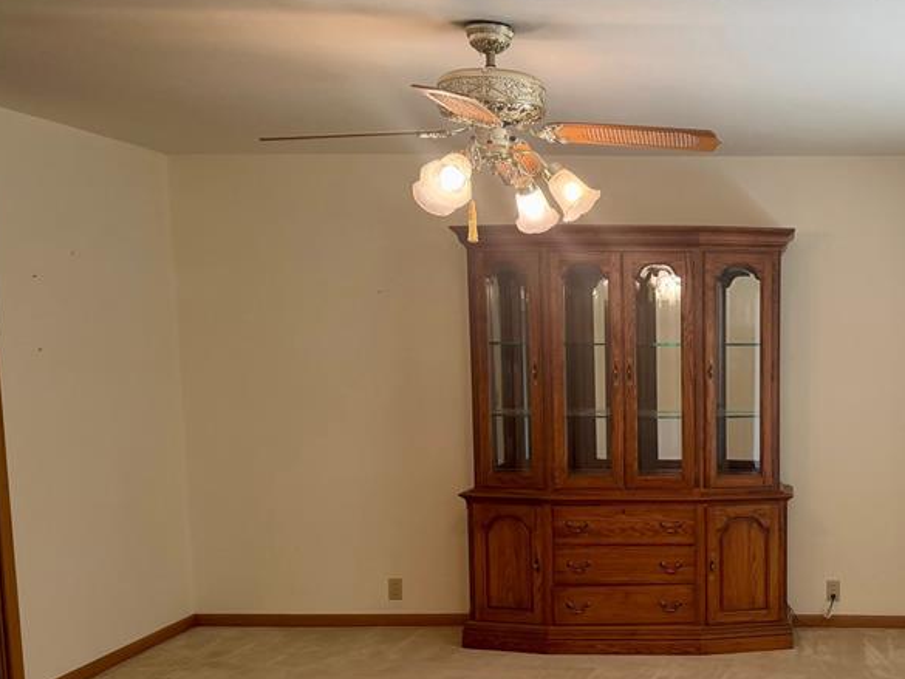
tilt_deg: -7.1
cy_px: 472
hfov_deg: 42.0
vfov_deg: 33.9
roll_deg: +0.0
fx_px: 1098
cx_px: 774
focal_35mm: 42
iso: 160
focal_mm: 6.76
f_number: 1.78
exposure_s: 1/120
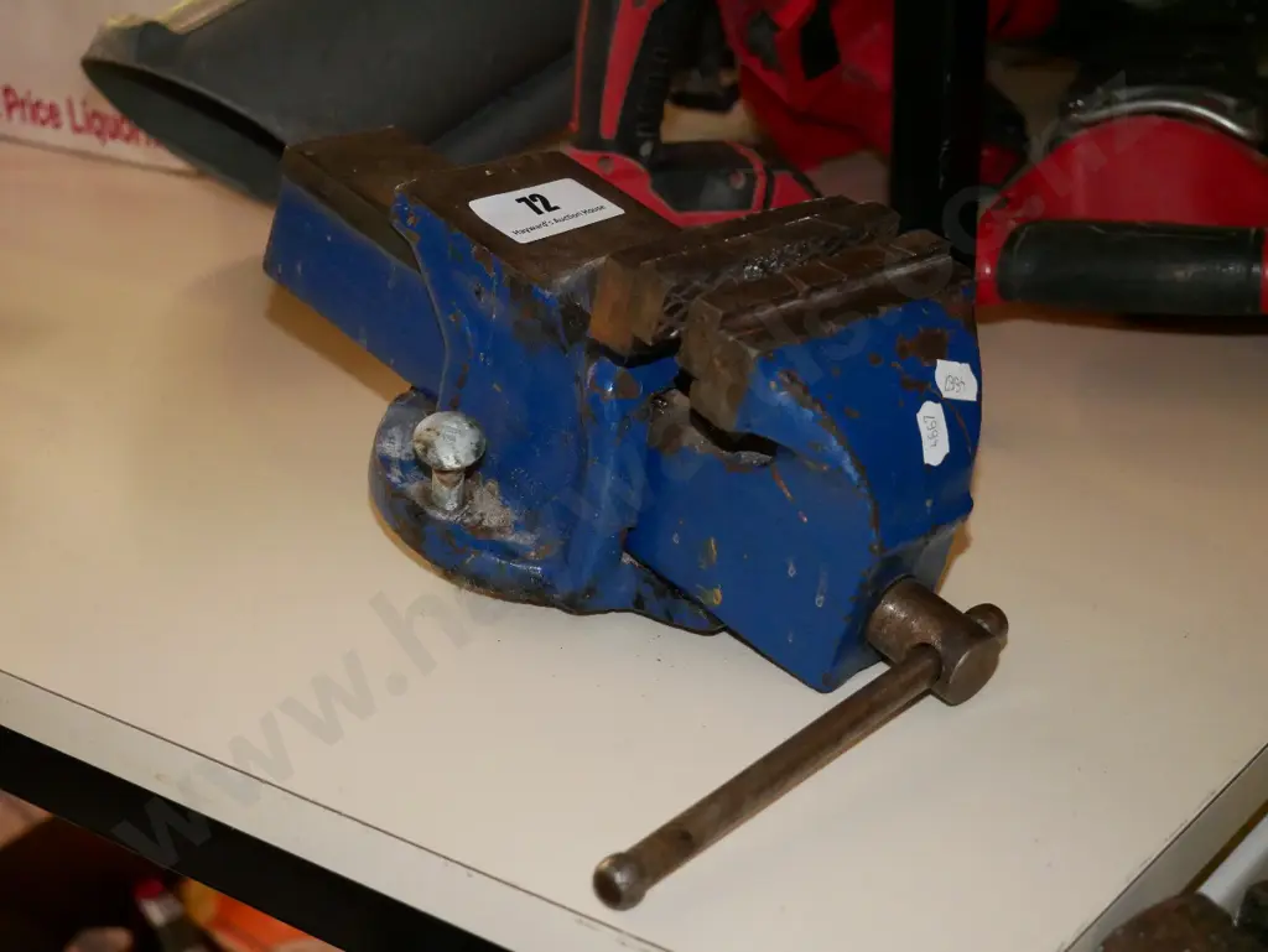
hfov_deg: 35.5
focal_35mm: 54
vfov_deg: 27.1
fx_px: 1979
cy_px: 476
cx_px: 634
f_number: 4.6
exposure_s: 1/80
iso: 3200
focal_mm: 27
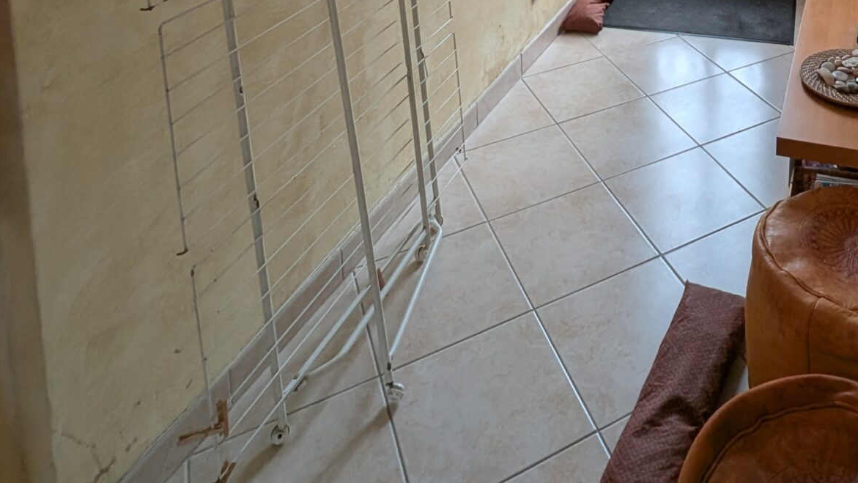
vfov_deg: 27.6
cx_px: 669
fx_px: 705
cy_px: -221
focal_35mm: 31
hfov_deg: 58.5
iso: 120
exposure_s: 1/100
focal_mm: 1.95
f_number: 2.2
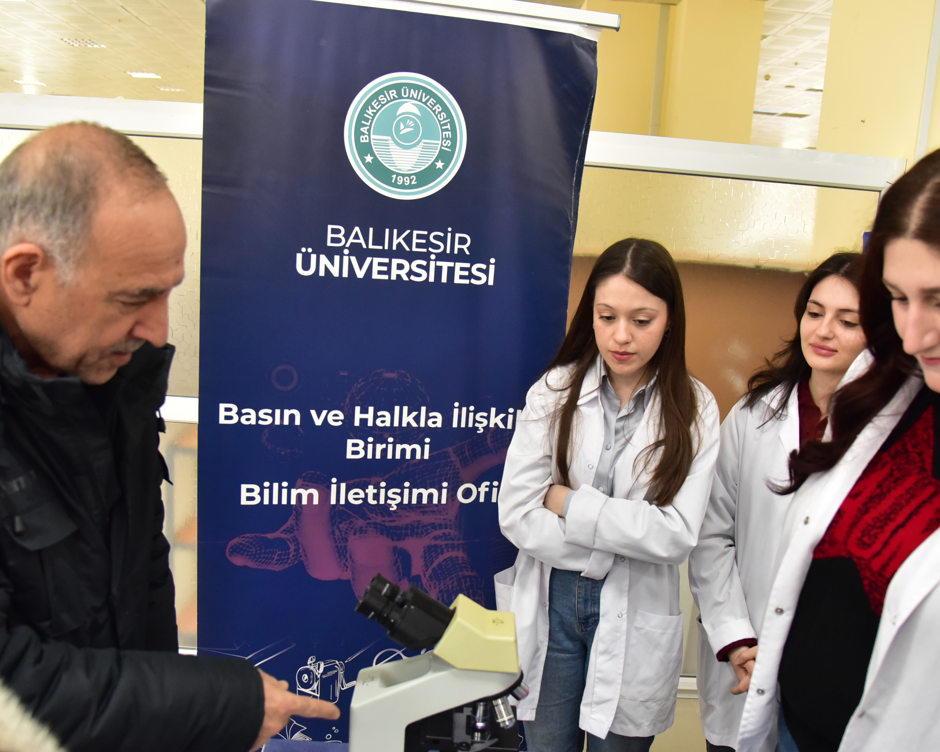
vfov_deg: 45.6
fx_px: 890
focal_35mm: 32
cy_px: 436
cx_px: 457
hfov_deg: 55.7
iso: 3200
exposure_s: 1/160
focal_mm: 24
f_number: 4
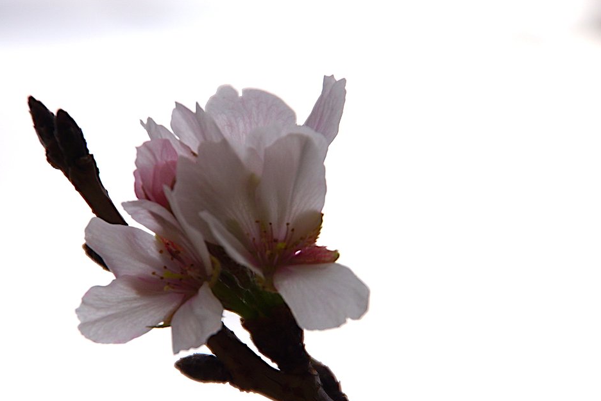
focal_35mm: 725
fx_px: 12110
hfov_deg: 2.8
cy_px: 240
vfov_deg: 1.9
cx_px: 240
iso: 100
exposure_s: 1/640
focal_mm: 280
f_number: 6.3
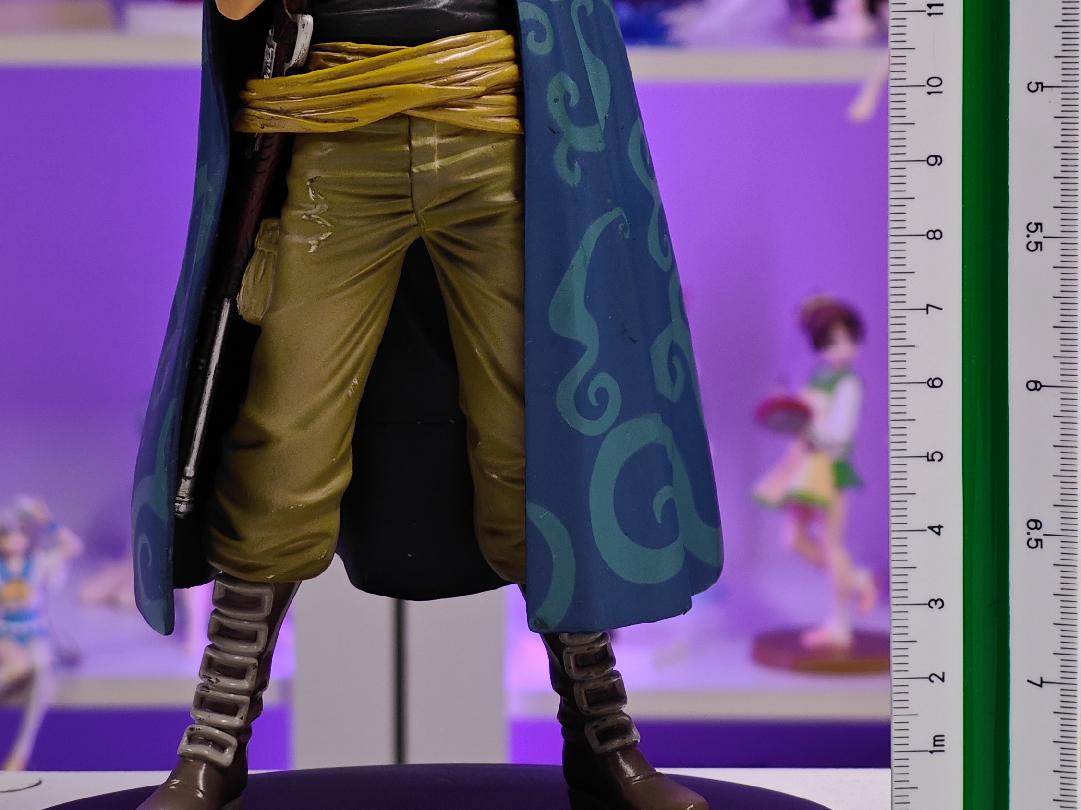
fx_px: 3622
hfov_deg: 17.0
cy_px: 285
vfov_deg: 12.8
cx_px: 516
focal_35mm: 116
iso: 400
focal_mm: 7.48
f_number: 2.4
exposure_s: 1/18.9
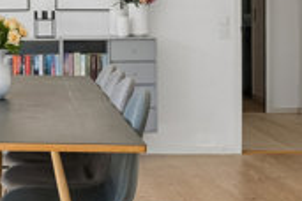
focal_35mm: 99
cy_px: -10
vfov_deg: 13.6
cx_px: 41
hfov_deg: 20.3
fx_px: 830
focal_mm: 21.2
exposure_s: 1/250
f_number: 7.1
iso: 800
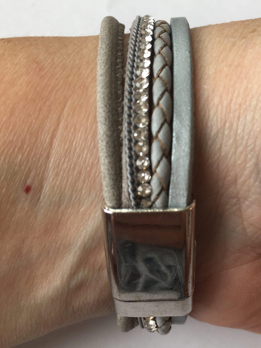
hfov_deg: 34.7
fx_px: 412
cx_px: 180
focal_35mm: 41
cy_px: 166
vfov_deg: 45.8
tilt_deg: -71.8
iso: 25
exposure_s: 1/50
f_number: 2.2
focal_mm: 4.15
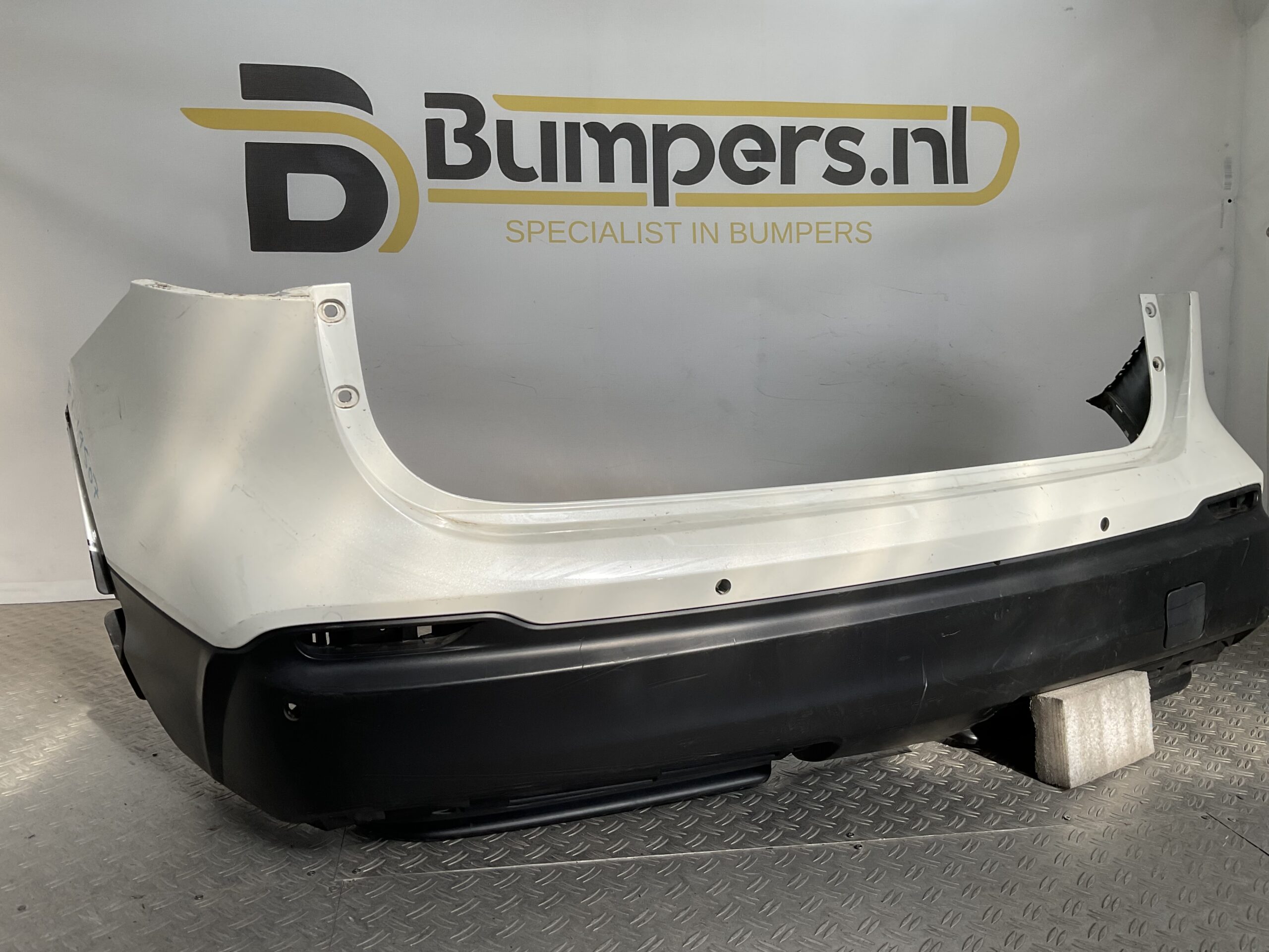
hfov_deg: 61.7
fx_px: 1063
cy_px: 476
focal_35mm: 29
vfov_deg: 48.2
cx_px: 634
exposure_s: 1/869
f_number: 1.8
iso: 16
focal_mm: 3
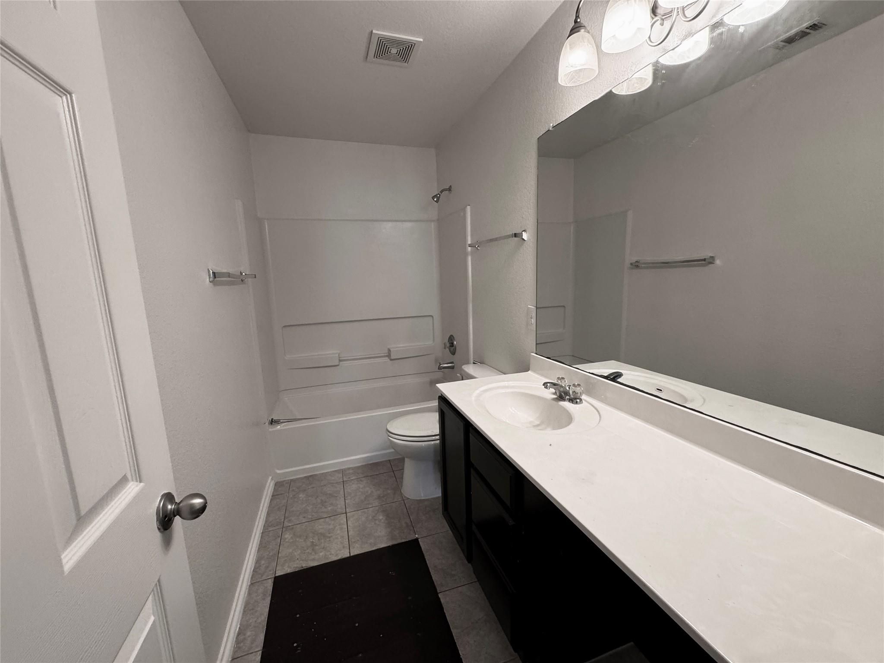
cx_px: 442
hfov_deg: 102.1
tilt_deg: -8.5
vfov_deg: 85.7
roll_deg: +2.7
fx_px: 358
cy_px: 332
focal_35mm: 14
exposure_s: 1/120
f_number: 2.2
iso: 200
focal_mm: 2.22
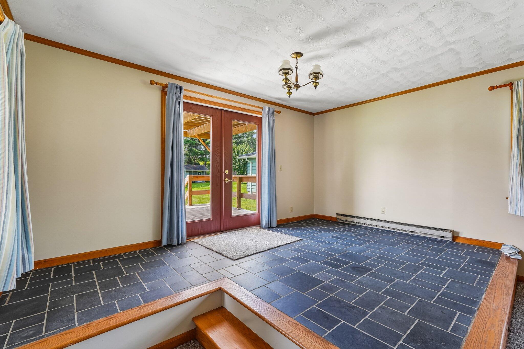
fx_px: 240
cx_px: 262
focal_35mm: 16
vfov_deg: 72.0
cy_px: 174
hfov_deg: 95.0
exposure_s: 1/30
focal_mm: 16.5
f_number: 8
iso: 125
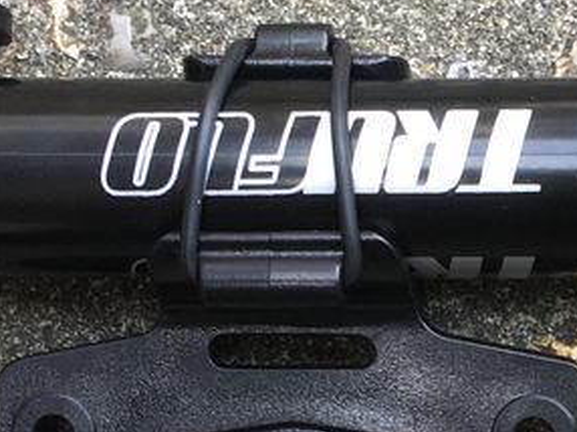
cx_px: 573
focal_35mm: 130
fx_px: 2165
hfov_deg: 14.9
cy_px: 420
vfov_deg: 11.3
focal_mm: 4.15
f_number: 2.2
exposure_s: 1/50
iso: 32
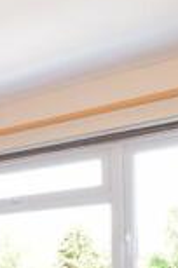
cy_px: 271
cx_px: -237
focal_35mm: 64
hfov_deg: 14.6
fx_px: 477
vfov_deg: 29.3
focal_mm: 10
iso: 400
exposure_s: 1/8
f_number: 11
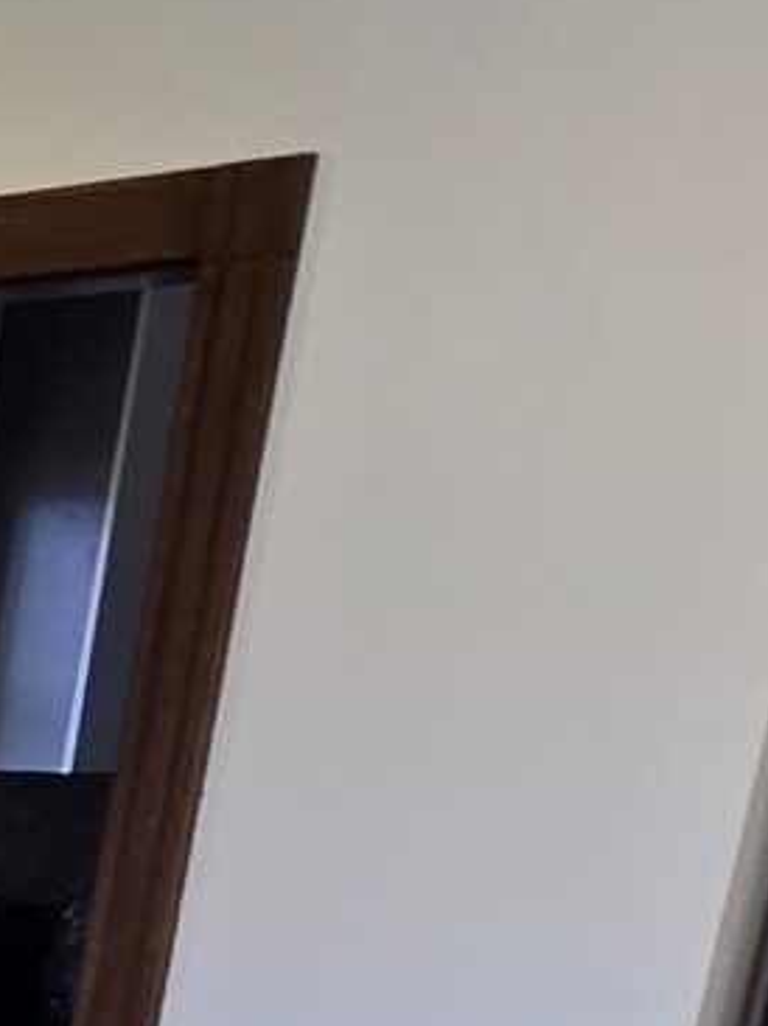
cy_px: 1640
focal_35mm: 91
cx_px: -1676
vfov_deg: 18.5
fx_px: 2695
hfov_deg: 10.3
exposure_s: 1/100
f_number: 2.2
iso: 64
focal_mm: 2.2
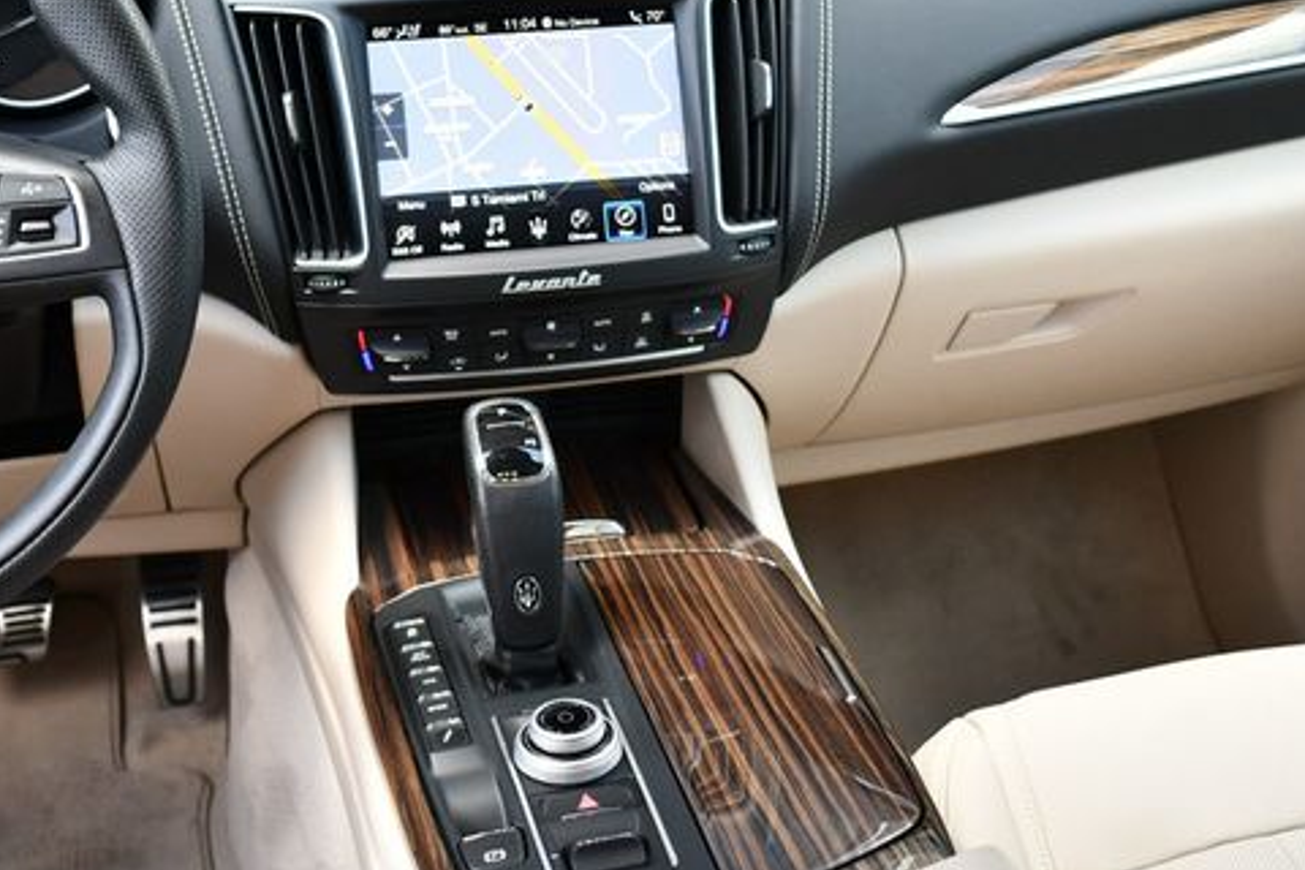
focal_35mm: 48
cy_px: 302
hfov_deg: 40.9
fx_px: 1740
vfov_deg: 27.9
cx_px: 511
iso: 640
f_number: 3.5
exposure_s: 1/250
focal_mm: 18
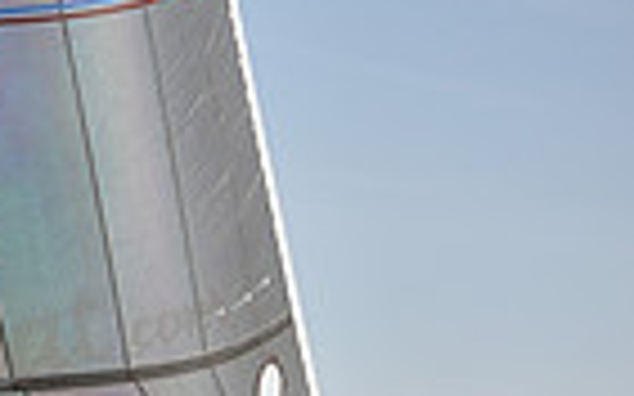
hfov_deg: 6.9
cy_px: 673
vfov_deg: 4.4
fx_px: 5078
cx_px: -634
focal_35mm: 294
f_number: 4
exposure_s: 1/640
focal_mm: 70
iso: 250
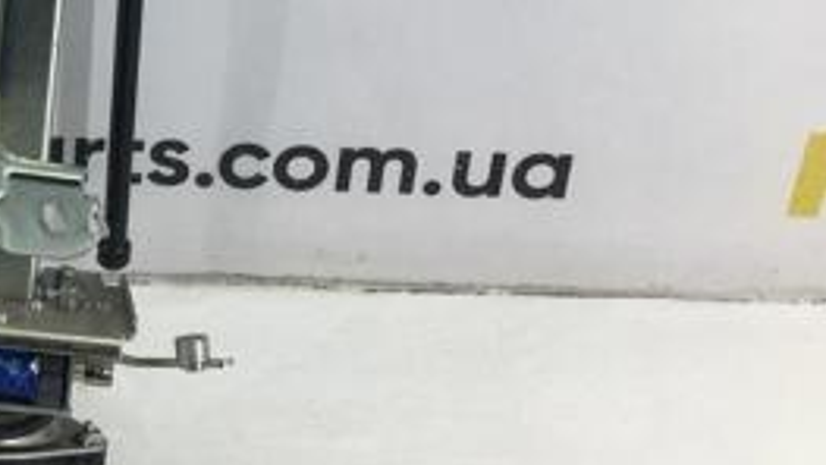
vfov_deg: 15.3
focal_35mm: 77
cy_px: -53
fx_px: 1687
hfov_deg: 26.3
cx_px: 25
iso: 40
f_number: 2.2
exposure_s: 1/100
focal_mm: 4.15
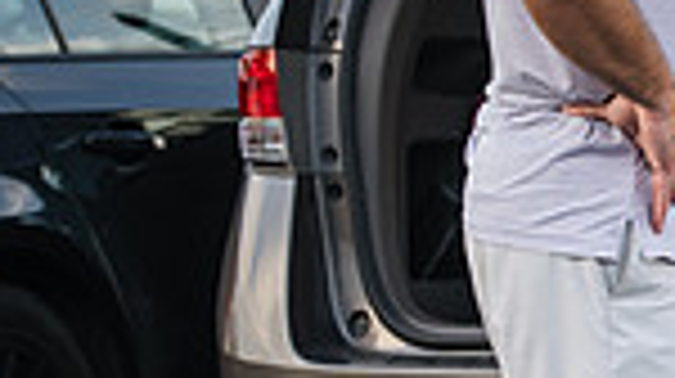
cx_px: 1026
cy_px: 155
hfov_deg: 6.2
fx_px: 6168
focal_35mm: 345
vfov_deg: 3.5
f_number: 5
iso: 640
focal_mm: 85
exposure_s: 1/320
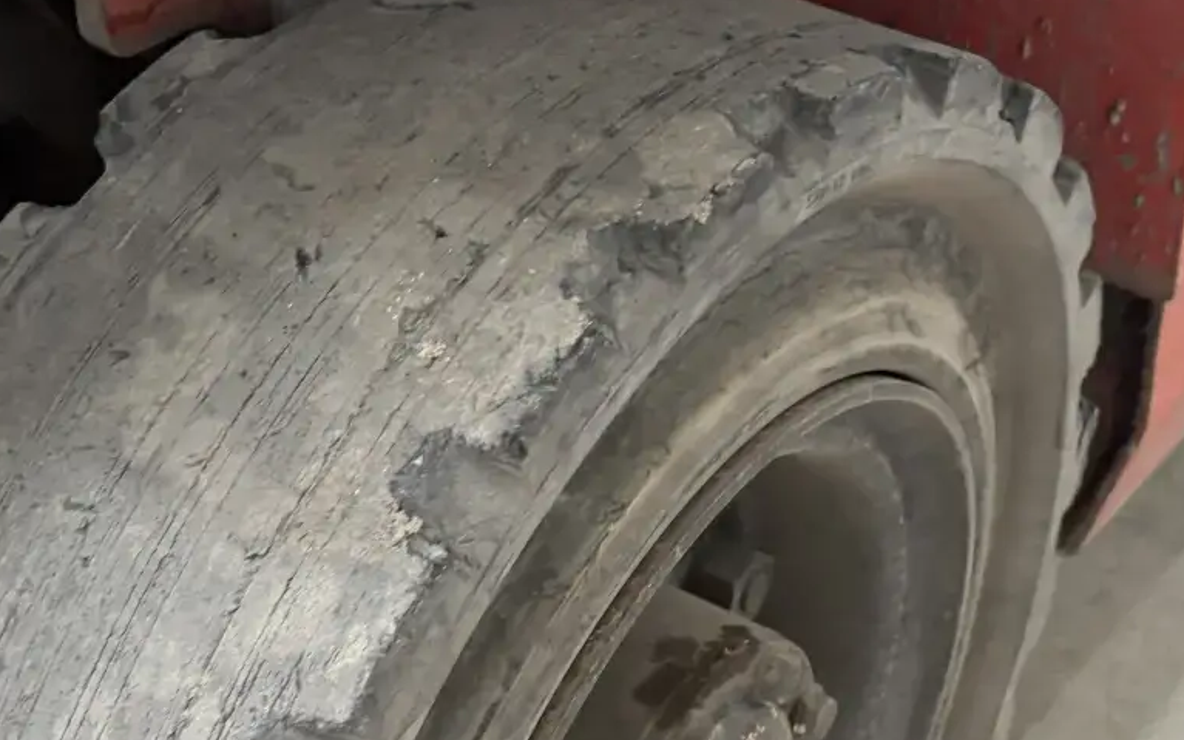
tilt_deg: -34.4
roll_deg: -5.7
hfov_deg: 29.7
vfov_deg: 18.8
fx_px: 2226
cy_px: 535
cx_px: 732
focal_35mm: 69
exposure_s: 1/50
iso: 160
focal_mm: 5.96
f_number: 1.6
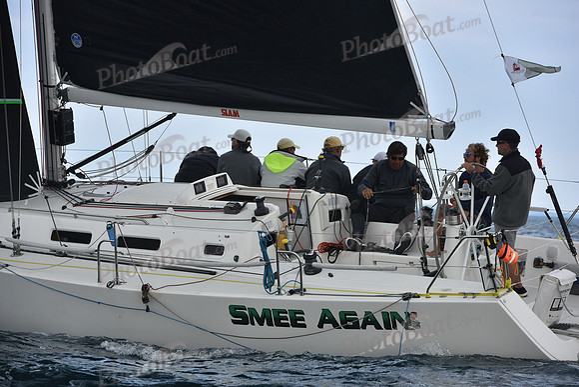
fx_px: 2896
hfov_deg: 11.4
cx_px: 290
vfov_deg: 7.6
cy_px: 194
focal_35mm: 180
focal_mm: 180
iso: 400
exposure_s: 1/800
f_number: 8
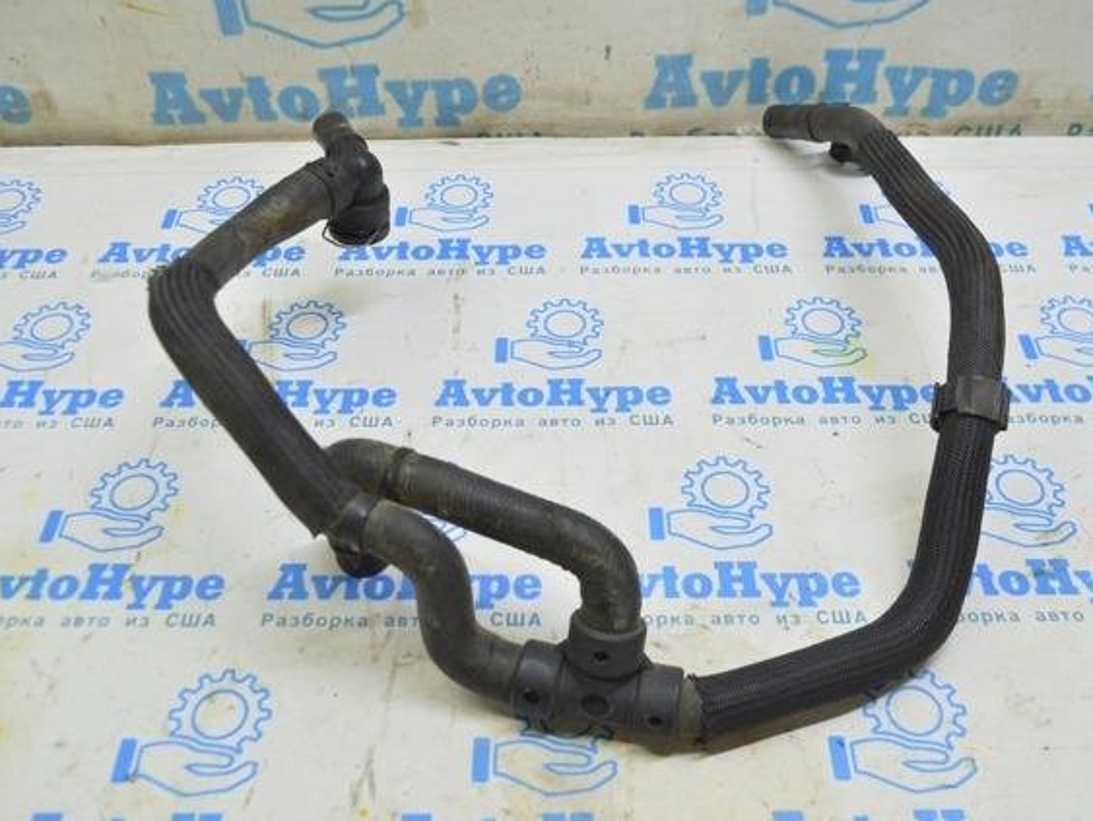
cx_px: 542
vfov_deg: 39.7
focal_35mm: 36
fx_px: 1137
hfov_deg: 51.3
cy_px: 410
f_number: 5.6
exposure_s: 1/20
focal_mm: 22
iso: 400
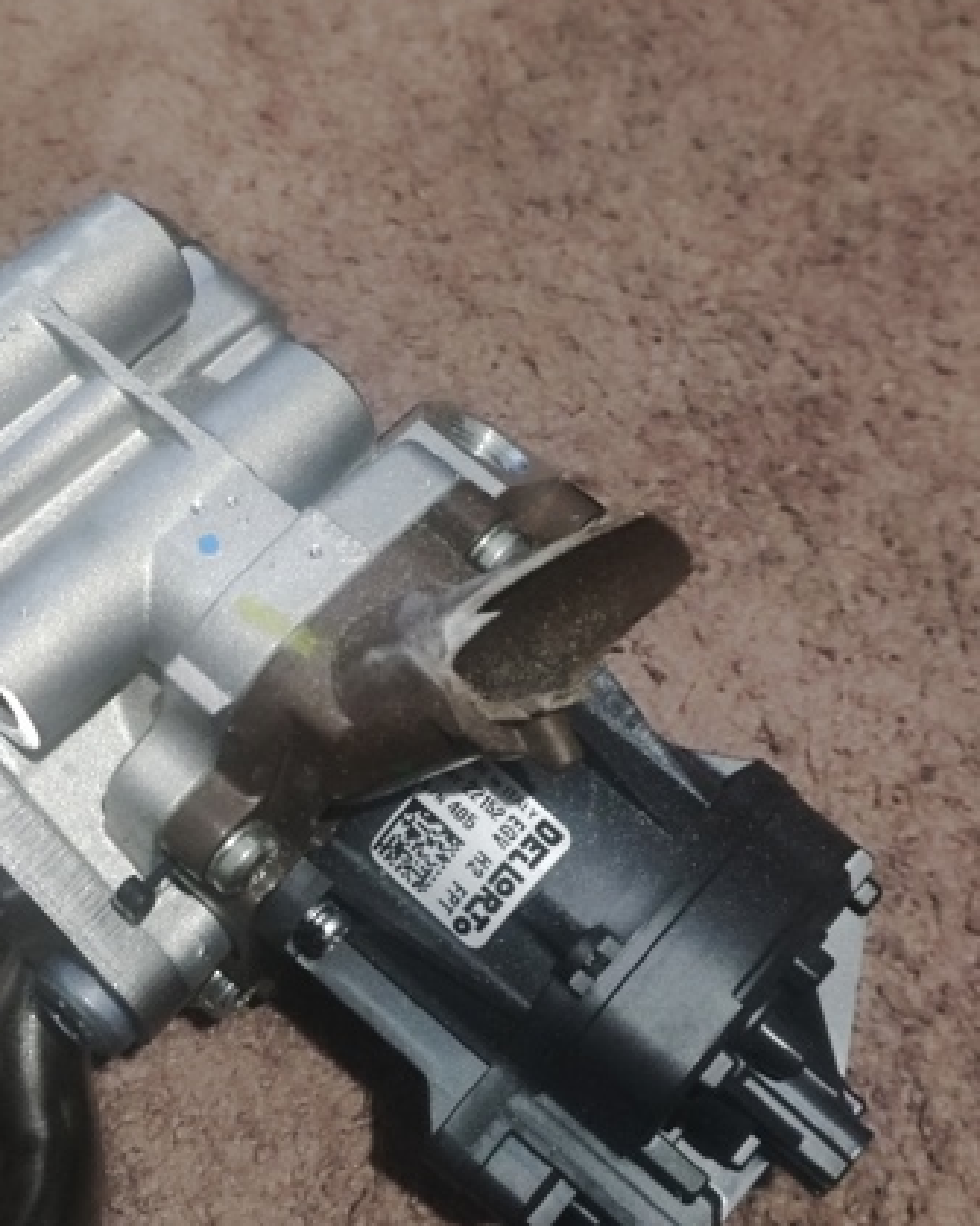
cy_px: 565
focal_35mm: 19
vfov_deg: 83.1
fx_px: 689
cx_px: 475
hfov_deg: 70.8
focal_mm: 4.74
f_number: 1.79
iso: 2981
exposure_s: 1/25
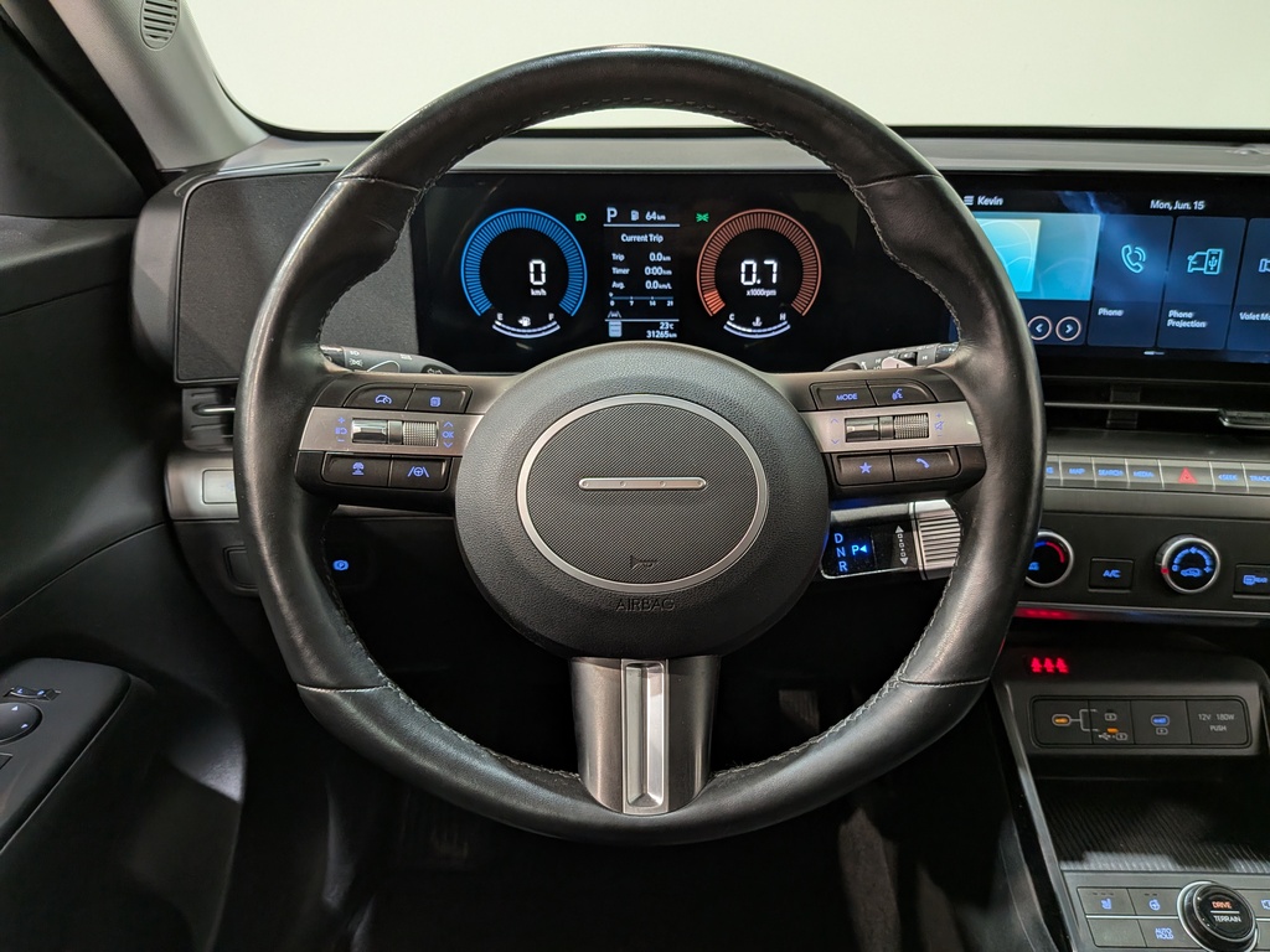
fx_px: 881
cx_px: 635
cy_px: 476
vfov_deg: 56.8
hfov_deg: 71.6
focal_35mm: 24
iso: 272
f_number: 1.7
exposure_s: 1/120
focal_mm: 4.53
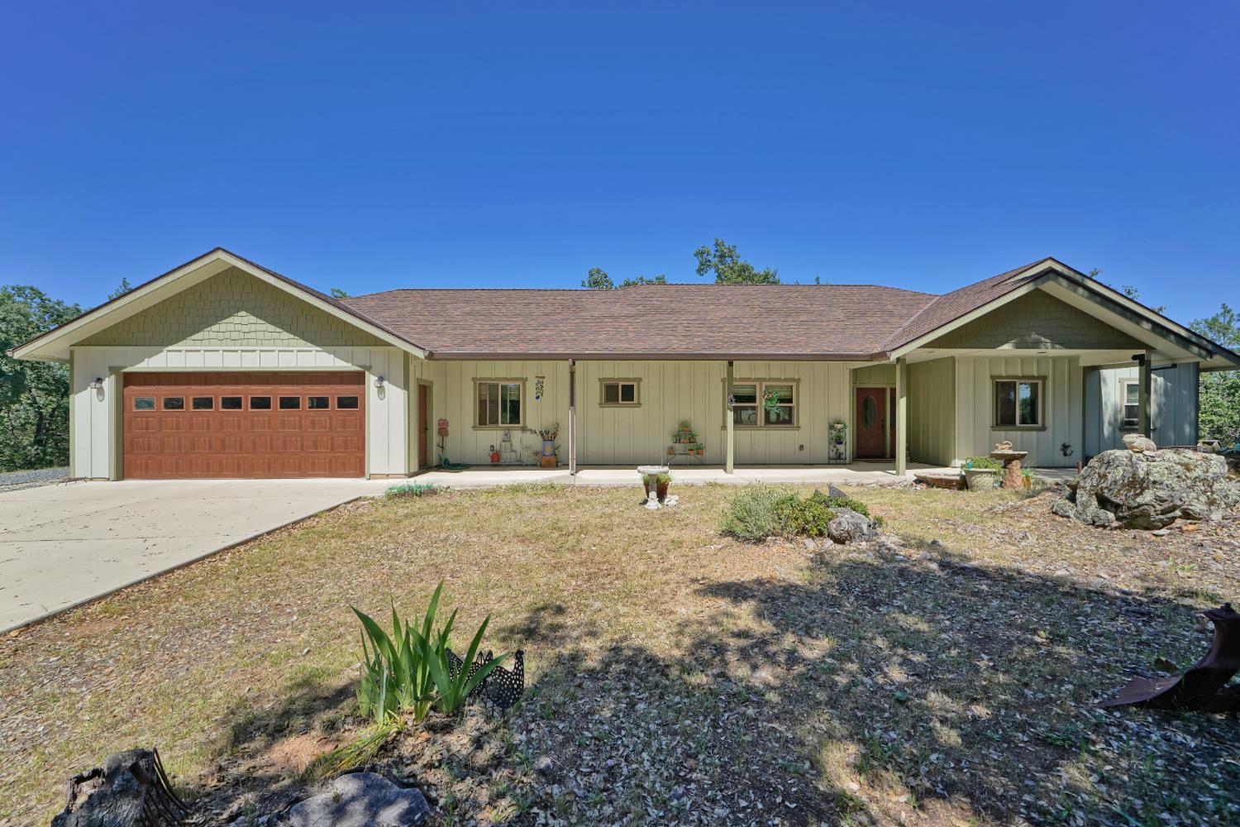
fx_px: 482
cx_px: 620
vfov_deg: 81.2
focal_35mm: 14
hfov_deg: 104.3
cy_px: 414
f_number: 7.1
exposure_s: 1/250
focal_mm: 14
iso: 100
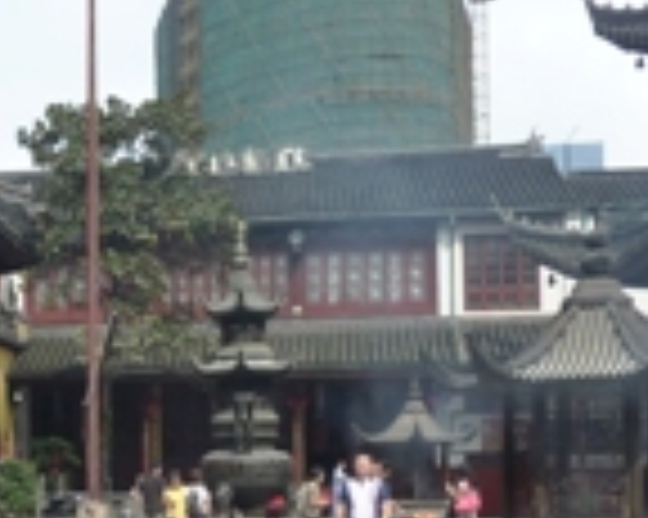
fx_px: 1246
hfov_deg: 28.0
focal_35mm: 65
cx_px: 56
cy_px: 466
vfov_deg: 22.9
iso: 125
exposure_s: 1/500
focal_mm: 4.1
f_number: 4
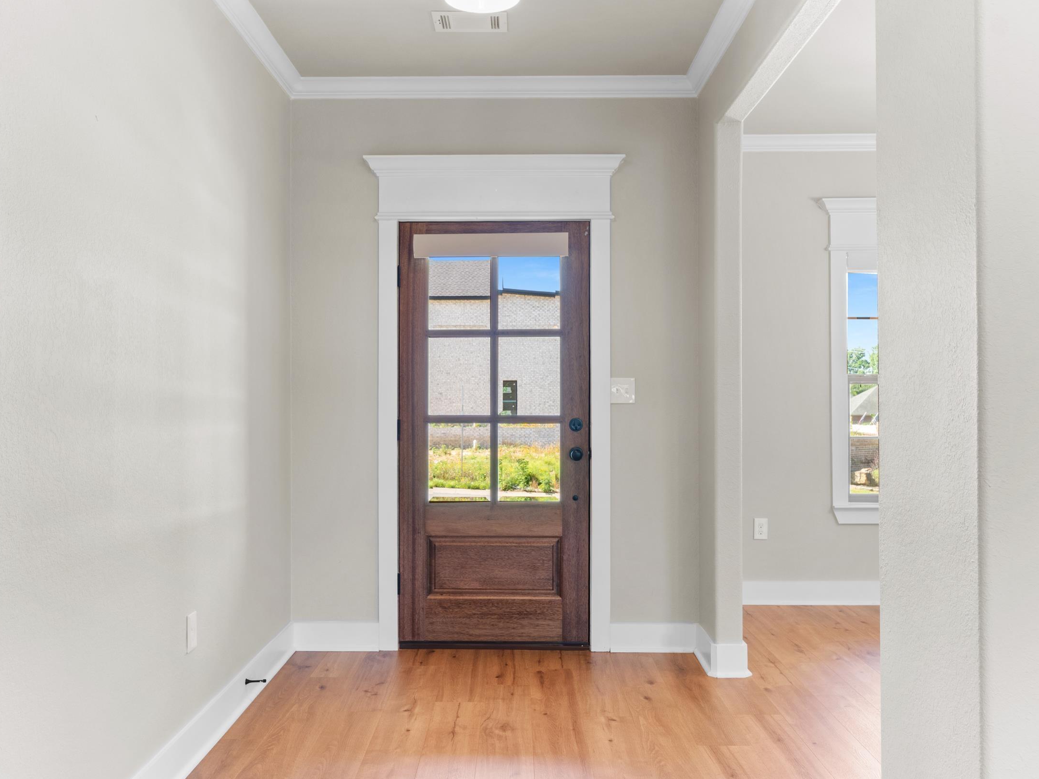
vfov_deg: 46.8
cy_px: 398
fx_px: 901
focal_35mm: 30
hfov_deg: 59.9
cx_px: 495
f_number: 9
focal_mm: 18
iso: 200
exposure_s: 1/2.5
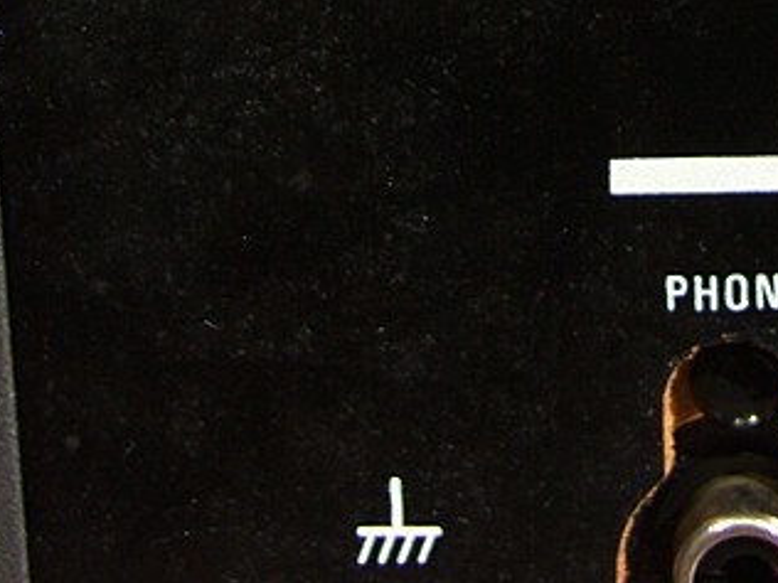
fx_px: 3551
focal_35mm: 158
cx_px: 665
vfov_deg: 9.1
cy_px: -300
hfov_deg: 12.4
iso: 50
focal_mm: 12.9
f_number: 2.8
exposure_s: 1/50
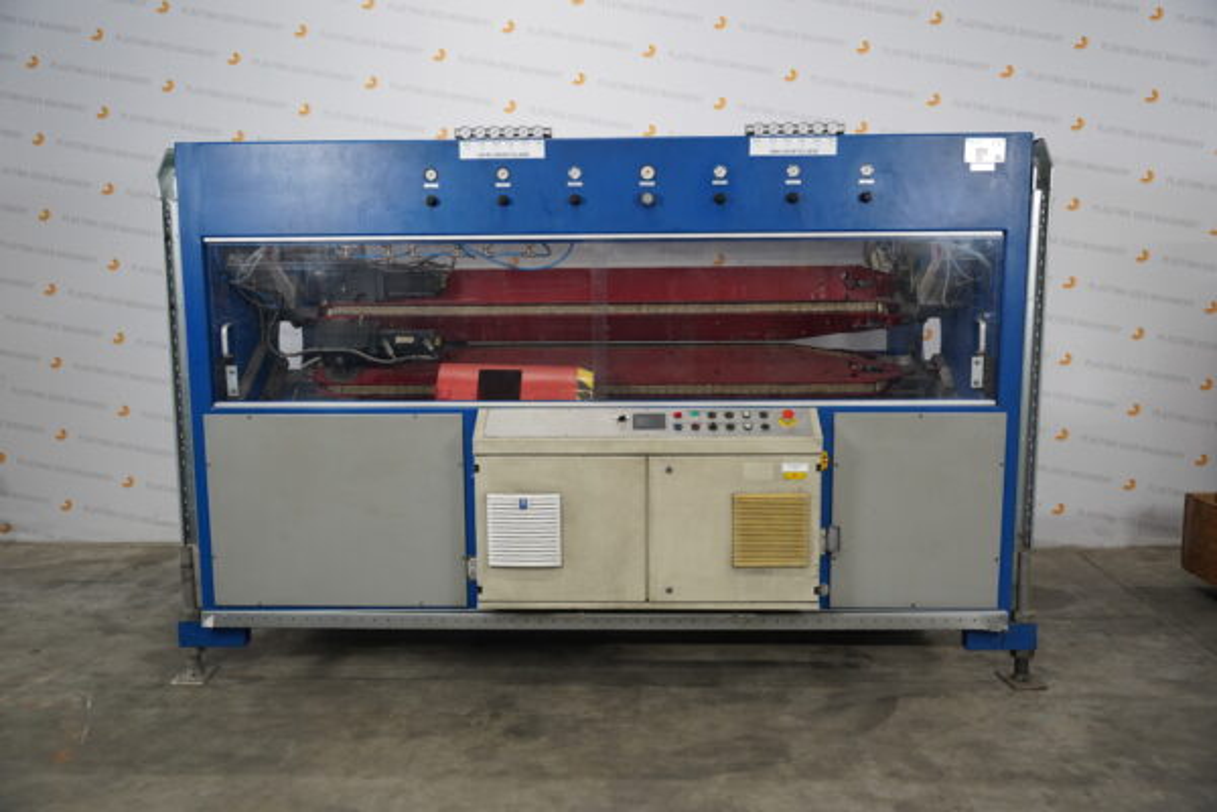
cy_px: 406
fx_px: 1088
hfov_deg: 58.4
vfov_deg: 40.9
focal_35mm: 32
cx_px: 608
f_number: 3.2
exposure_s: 1/160
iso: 1600
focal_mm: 32.2
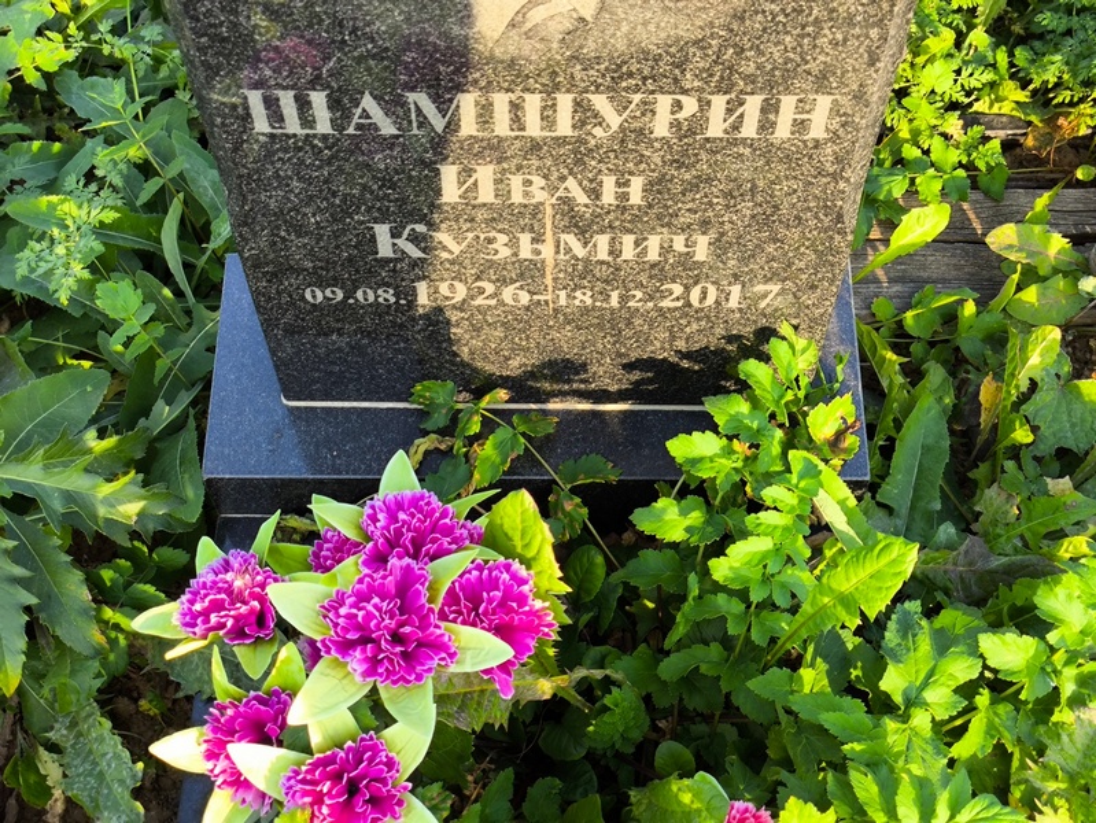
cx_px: 548
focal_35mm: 50
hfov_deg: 38.2
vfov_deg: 29.1
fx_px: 1584
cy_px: 412
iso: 50
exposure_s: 1/136
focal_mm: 4.71
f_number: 1.7
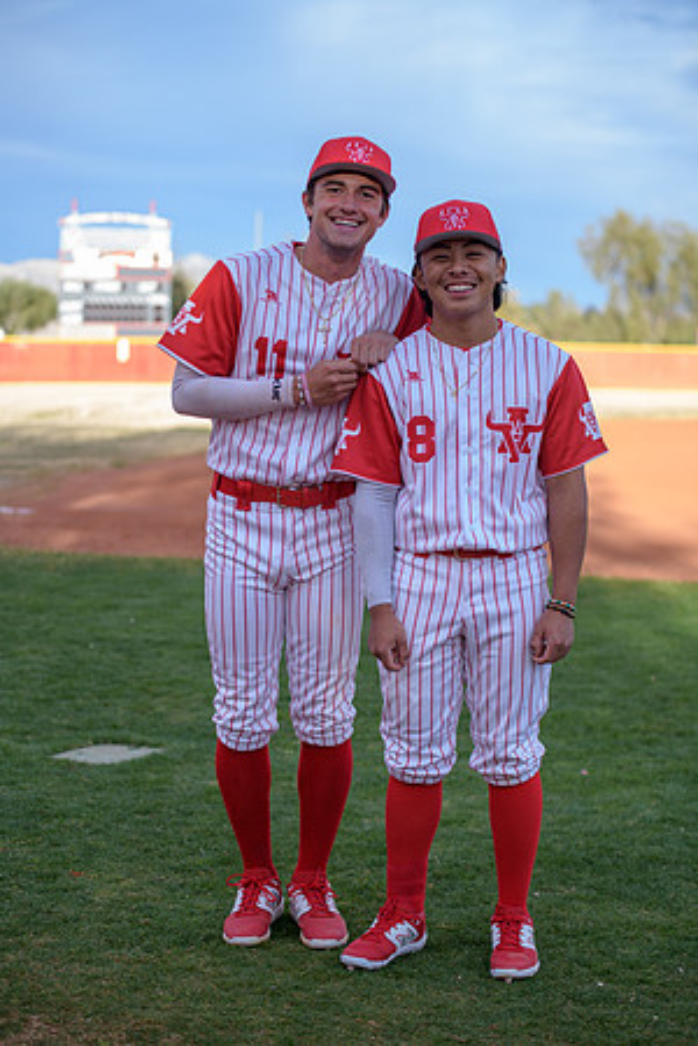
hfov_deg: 19.5
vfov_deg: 28.8
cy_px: 523
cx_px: 349
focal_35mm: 70
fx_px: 2036
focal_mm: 70
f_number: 2.8
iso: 100
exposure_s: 1/320
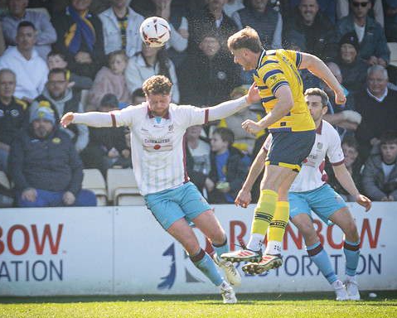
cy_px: 174
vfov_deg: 1.6
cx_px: 62
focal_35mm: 967
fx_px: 11371
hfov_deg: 2.0
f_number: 4
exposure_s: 1/2000
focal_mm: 310
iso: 800
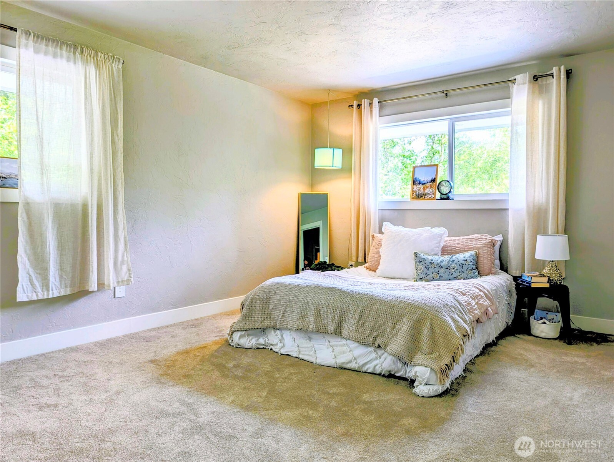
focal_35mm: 24
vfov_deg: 56.9
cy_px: 231
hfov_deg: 71.5
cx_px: 307
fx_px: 426
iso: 19
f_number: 1.68
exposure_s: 1/77
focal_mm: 6.9
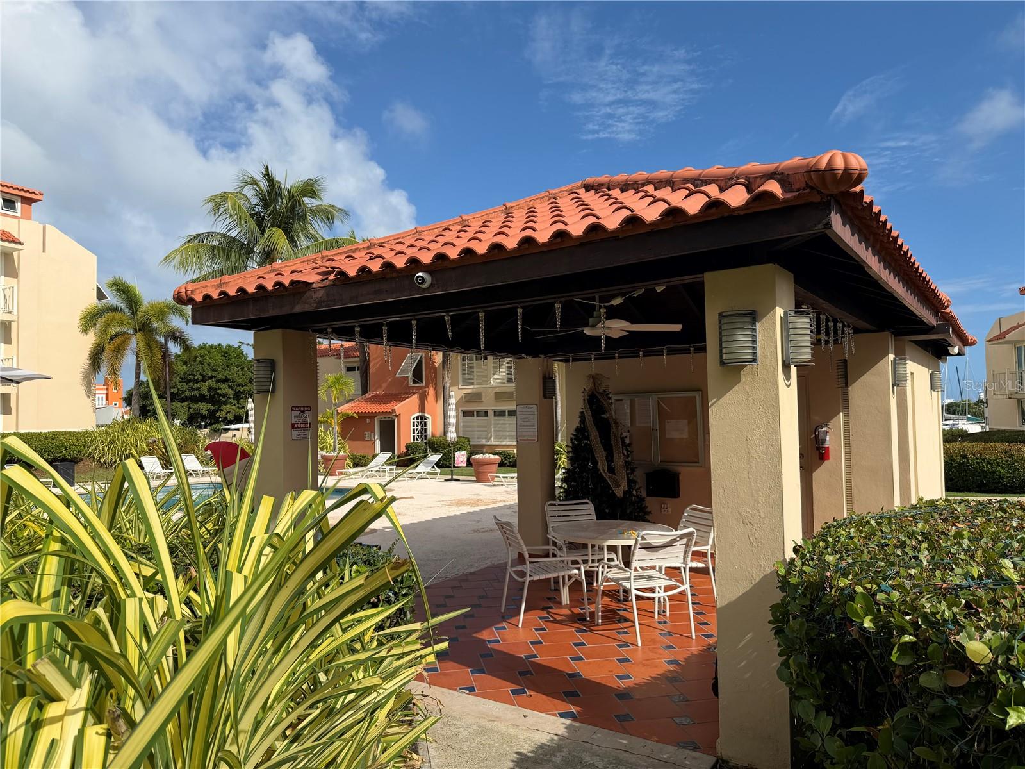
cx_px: 512
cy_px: 384
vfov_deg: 56.8
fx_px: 711
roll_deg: +0.6
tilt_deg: +2.1
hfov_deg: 71.6
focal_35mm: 24
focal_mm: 6.76
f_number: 1.78
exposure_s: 1/5714
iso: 80
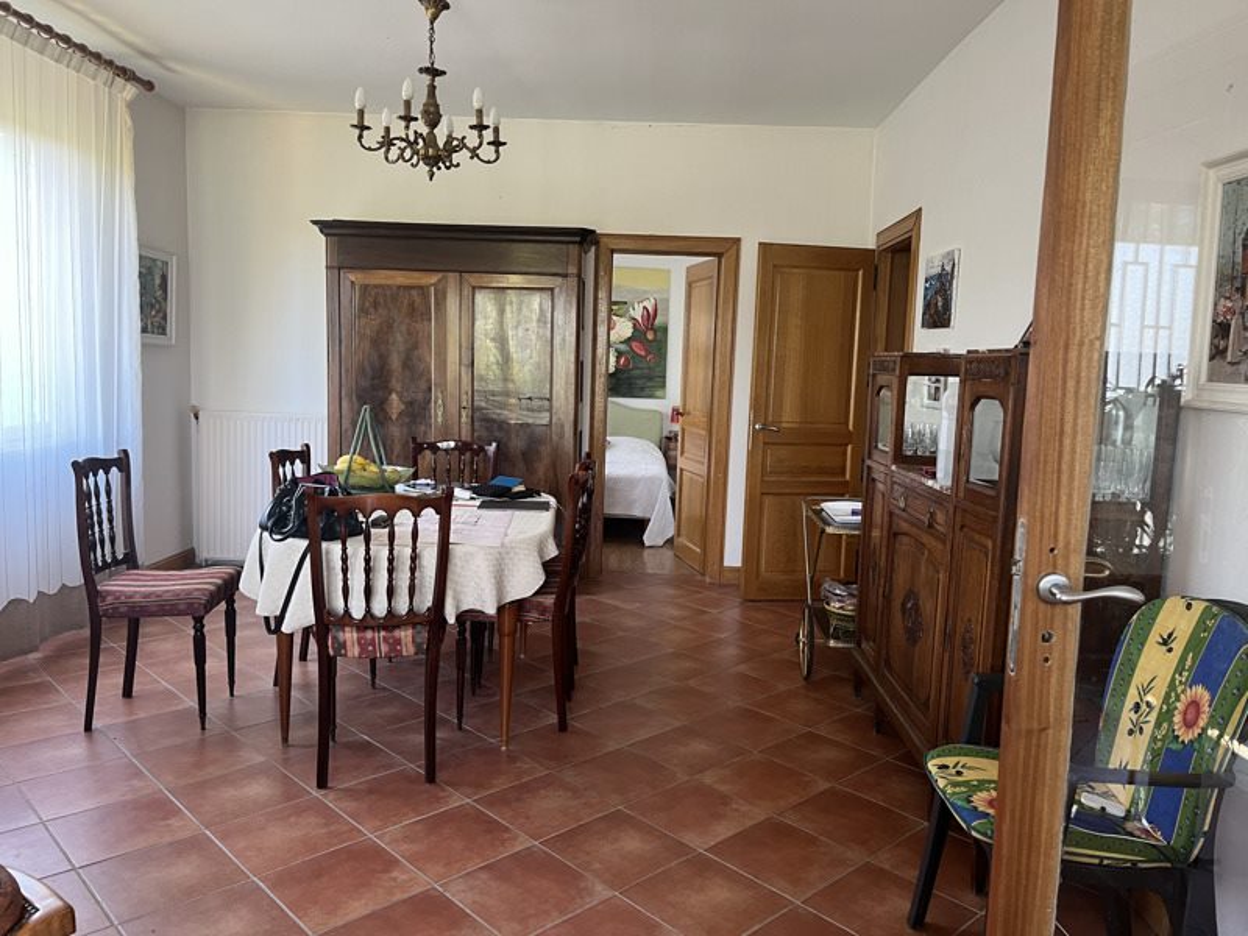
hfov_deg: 67.3
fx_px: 937
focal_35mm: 26
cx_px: 624
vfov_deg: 53.1
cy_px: 468
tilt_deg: -6.1
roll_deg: -2.4
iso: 125
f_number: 1.6
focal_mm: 5.1
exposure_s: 1/64
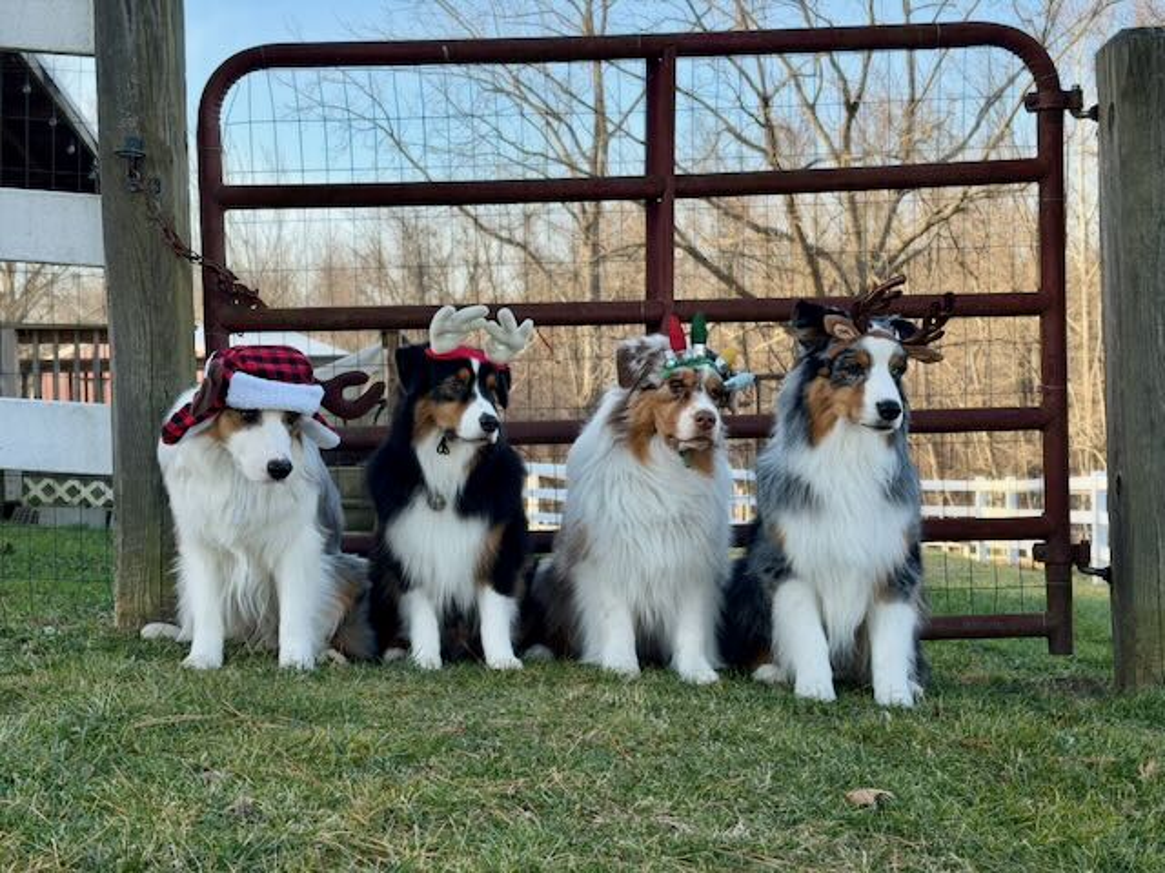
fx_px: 1615
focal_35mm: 48
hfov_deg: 39.7
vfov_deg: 30.3
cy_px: 436
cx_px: 582
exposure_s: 1/794
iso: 100
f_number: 1.78
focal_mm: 6.76
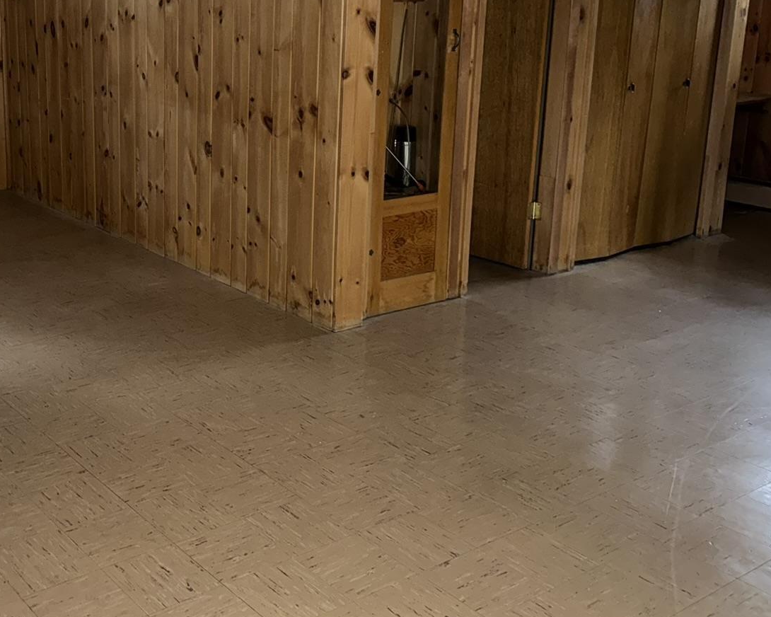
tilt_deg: -12.6
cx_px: 151
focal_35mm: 44
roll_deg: -1.0
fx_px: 1004
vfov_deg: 33.6
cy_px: 175
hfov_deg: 40.3
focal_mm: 6.76
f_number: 1.78
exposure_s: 1/9
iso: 250
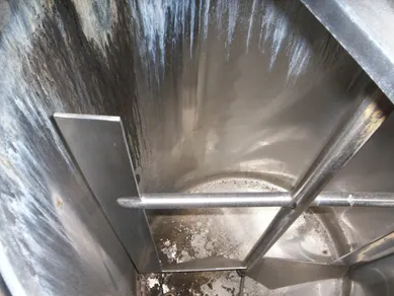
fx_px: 421
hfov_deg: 50.1
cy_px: 151
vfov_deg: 38.7
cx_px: 195
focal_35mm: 37
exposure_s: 1/64
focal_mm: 5.9
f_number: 4.5
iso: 140
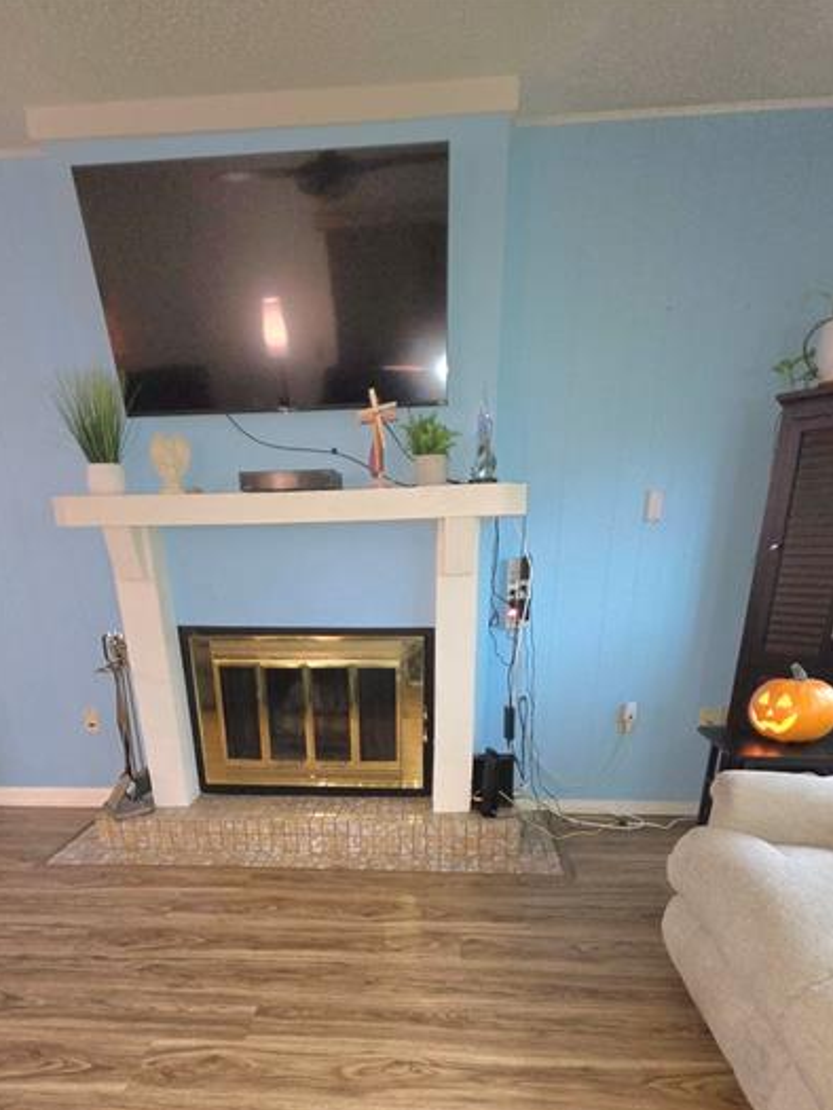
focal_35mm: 19
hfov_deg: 68.7
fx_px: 609
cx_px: 395
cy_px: 803
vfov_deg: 79.5
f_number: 1.9
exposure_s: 1/60.2
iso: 320
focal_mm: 2.2
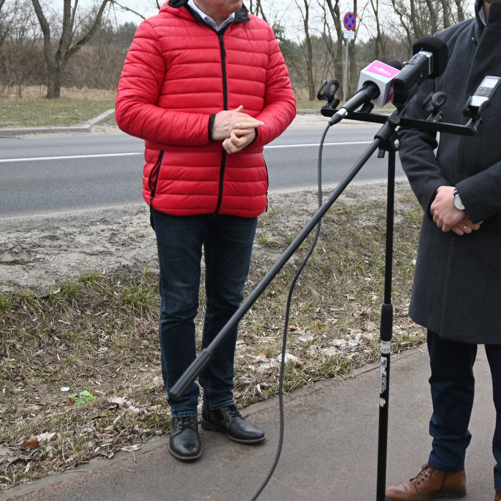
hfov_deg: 34.7
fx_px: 785
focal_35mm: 48
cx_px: 375
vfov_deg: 35.3
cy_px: 200
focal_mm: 17
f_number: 3.2
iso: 160
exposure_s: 1/500
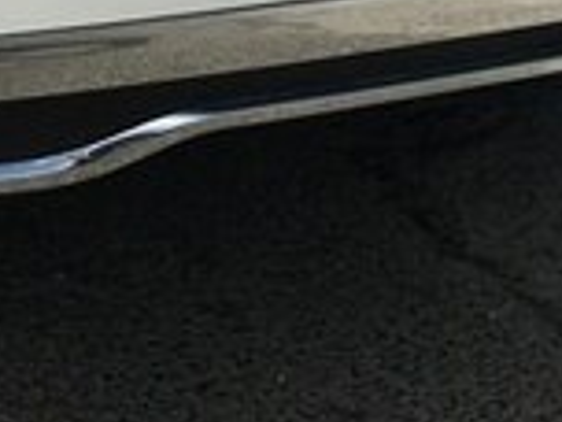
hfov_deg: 15.4
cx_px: 7
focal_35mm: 126
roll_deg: -3.5
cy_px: -439
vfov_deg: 10.7
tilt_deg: -8.5
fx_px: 2046
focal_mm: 4.15
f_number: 2.2
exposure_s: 1/4049
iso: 25
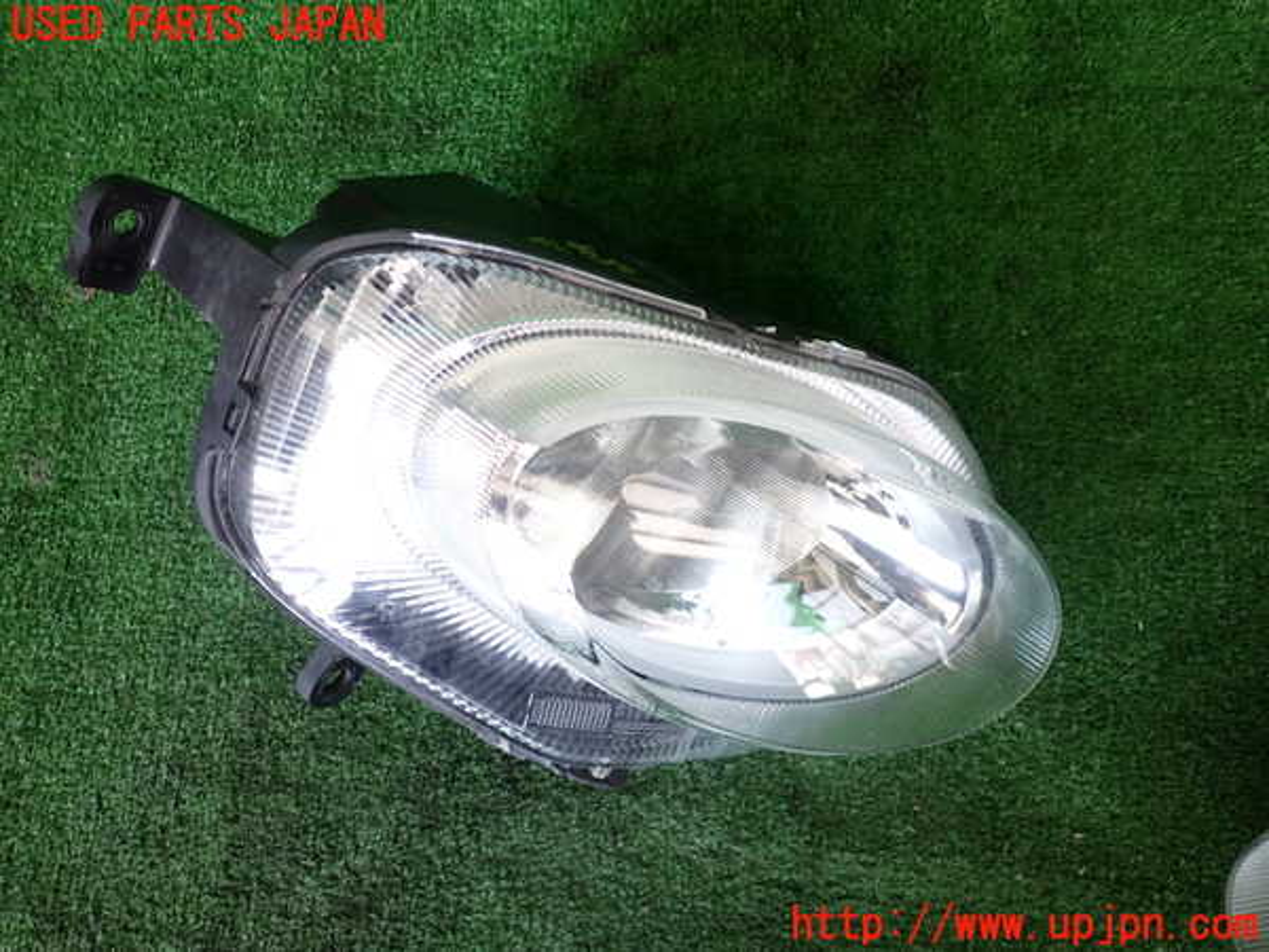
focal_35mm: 30
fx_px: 1100
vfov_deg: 46.8
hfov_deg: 60.0
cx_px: 634
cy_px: 476
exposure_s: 1/50
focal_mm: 5.4
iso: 200
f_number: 2.3
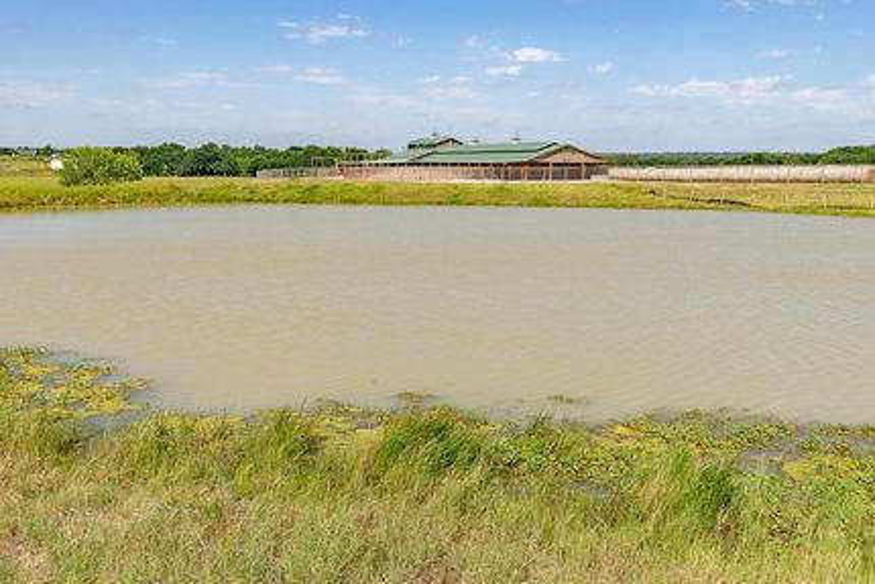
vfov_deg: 37.9
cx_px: 438
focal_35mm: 35
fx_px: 851
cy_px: 292
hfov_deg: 54.4
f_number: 20
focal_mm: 35
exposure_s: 1/800
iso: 400
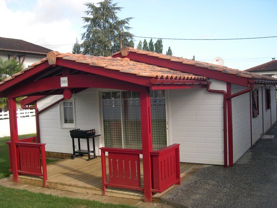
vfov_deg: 37.7
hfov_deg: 49.0
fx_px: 304
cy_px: 104
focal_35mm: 38
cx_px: 138
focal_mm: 8
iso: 100
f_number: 2.8
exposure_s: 1/488
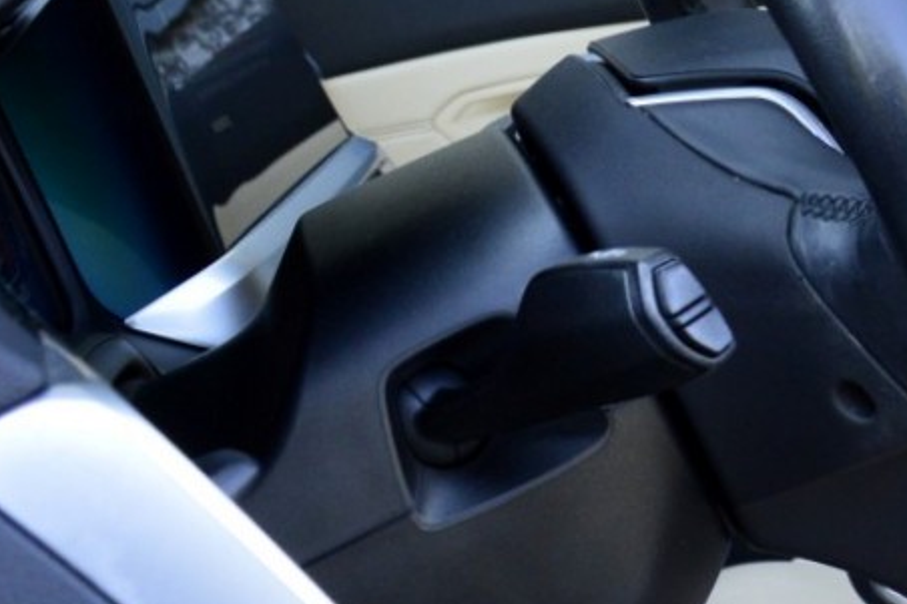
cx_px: 1483
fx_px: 2443
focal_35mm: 97
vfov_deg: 14.1
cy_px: 225
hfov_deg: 18.0
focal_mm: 18
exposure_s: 1/60
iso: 720
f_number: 8
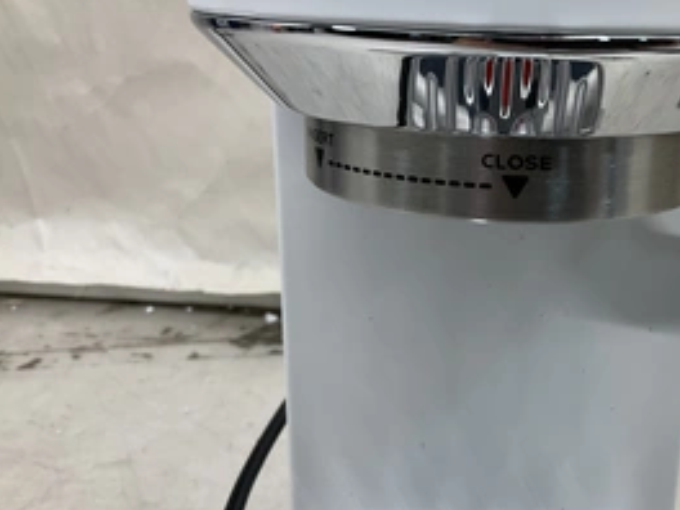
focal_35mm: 44
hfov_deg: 42.2
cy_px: 296
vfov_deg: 32.8
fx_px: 864
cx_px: 466
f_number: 1.8
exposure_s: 1/120
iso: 40
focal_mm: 3
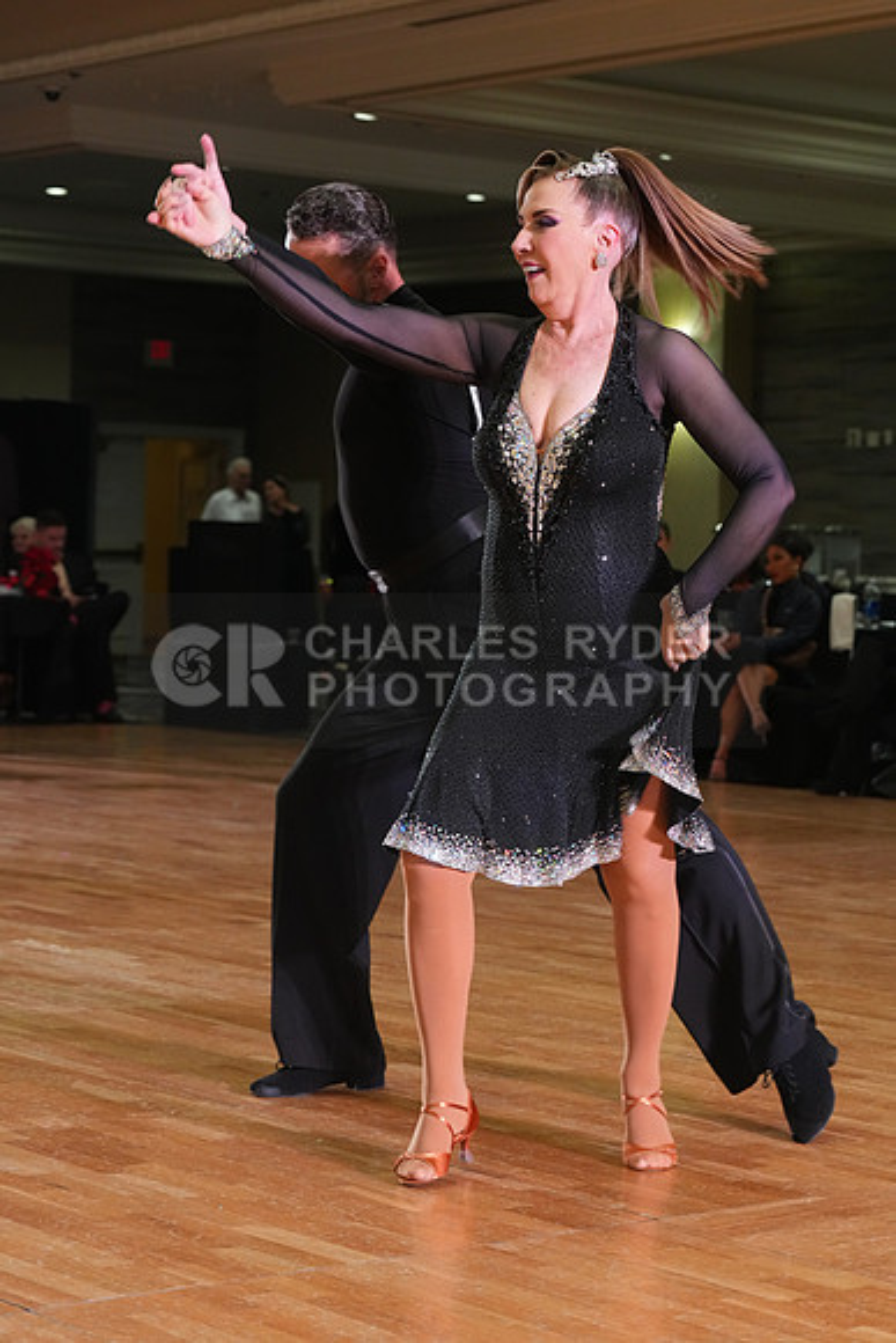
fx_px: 2947
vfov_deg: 25.7
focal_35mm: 79
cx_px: 448
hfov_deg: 17.3
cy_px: 672
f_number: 5.6
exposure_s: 1/200
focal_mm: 79
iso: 3200
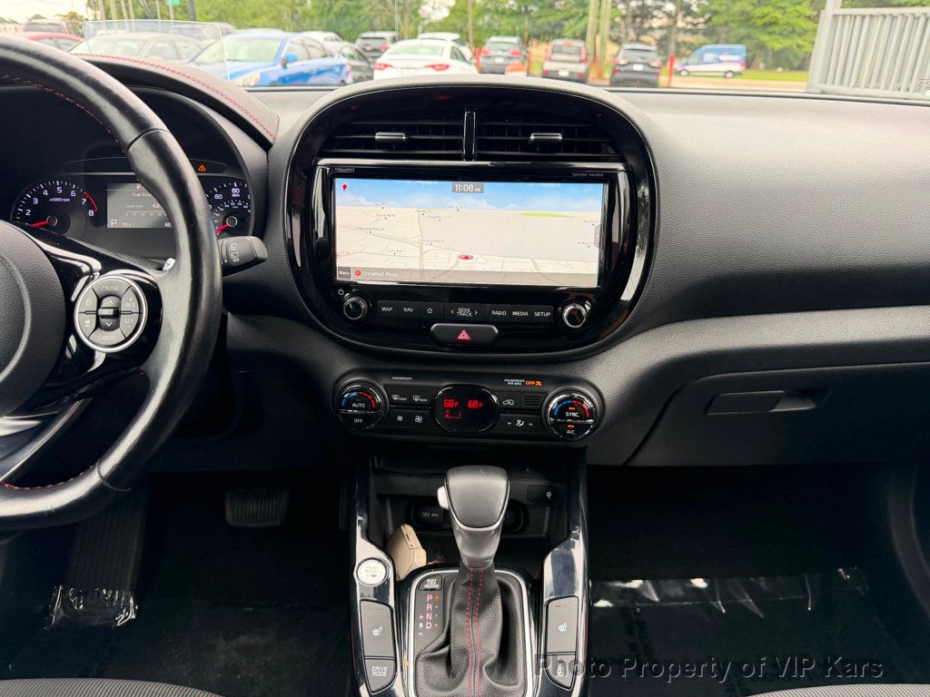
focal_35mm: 24
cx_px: 465
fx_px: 645
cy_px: 348
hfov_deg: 71.6
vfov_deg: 56.8
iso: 160
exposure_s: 1/142
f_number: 1.78
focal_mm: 6.76
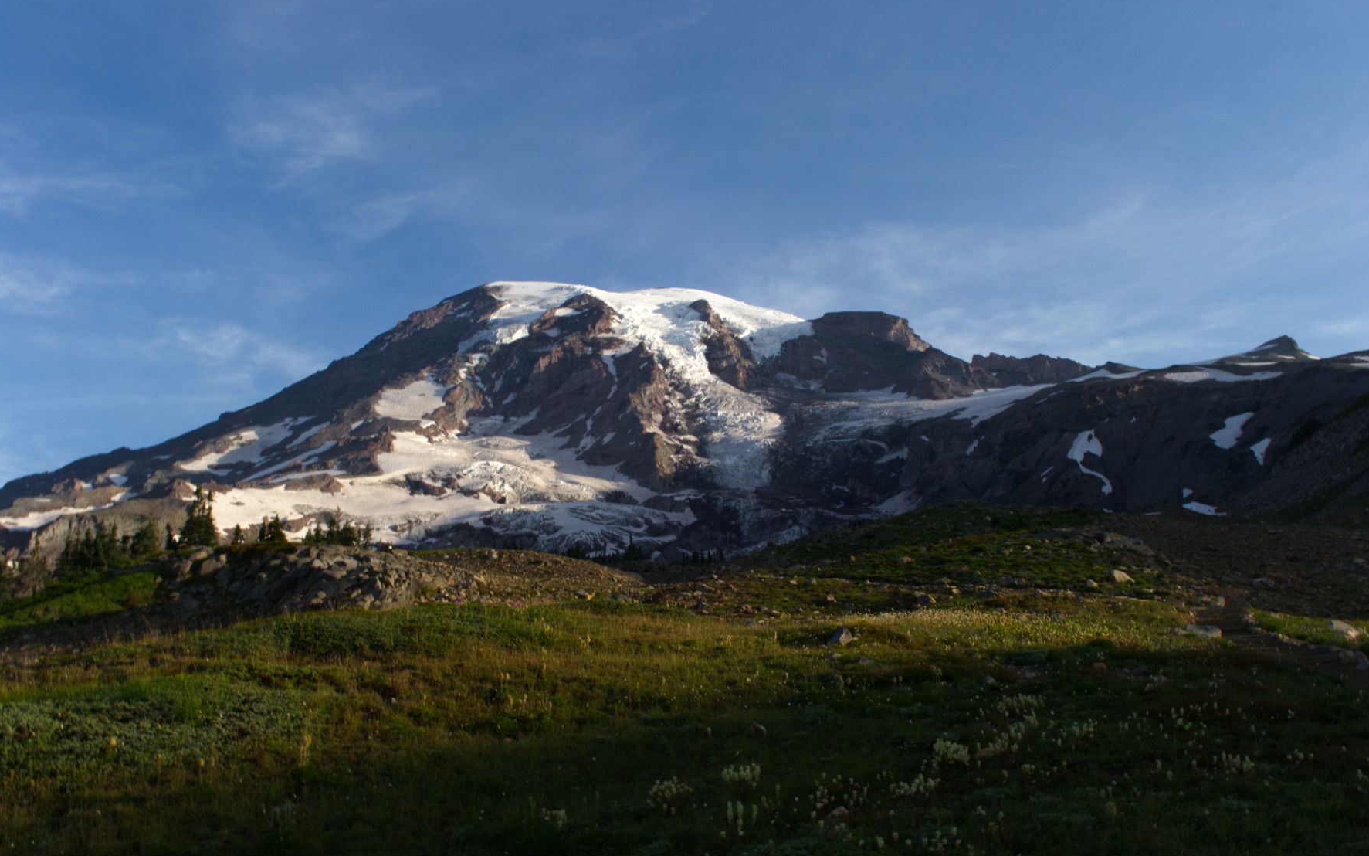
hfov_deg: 61.2
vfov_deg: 40.6
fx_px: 1157
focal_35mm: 31
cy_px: 452
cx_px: 679
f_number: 14
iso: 100
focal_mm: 20
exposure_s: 1/50
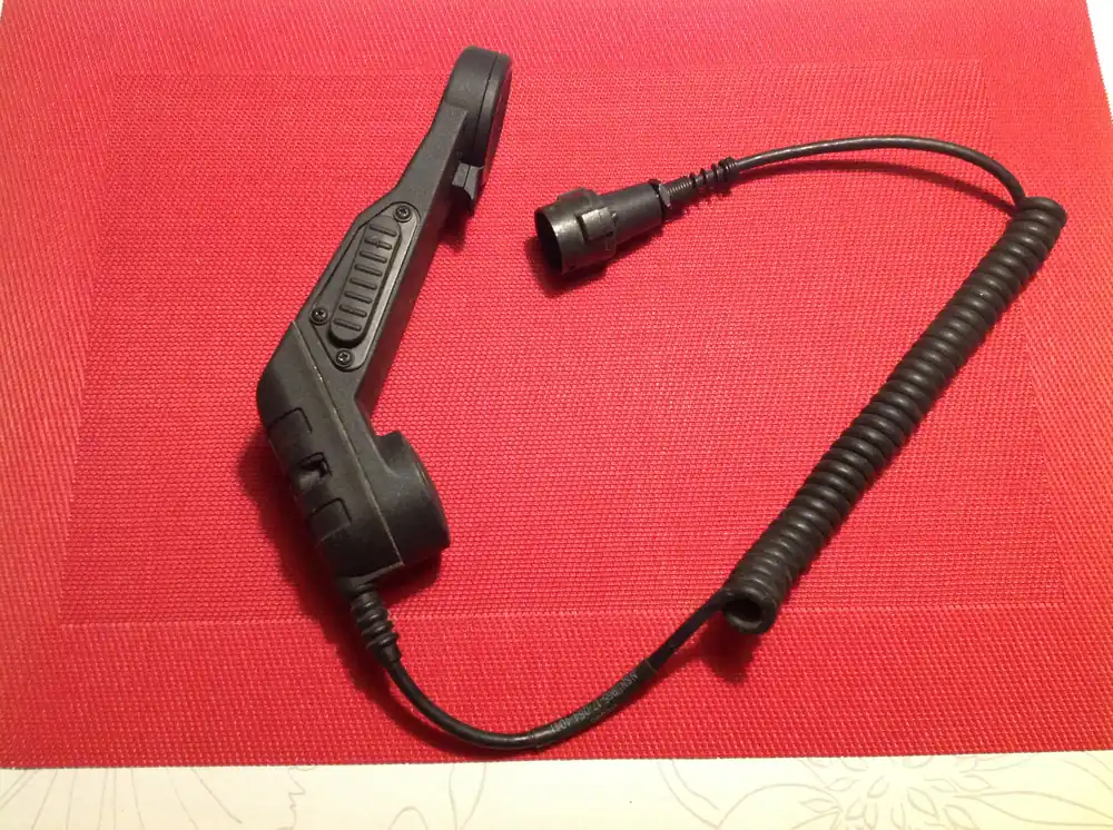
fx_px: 1123
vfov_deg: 40.6
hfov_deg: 52.7
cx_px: 556
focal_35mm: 35
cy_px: 415
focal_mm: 4.28
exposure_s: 1/17
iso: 320
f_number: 2.4
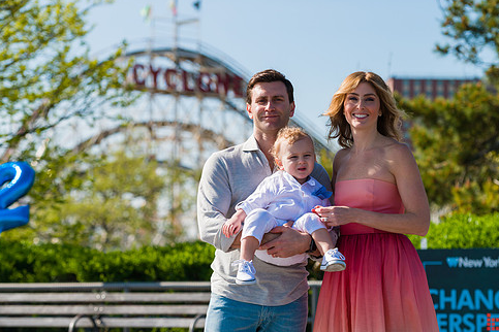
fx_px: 1830
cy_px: 168
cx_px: 260
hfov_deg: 15.5
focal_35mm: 132
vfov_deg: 10.4
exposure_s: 1/2500
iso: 200
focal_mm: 110
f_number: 5
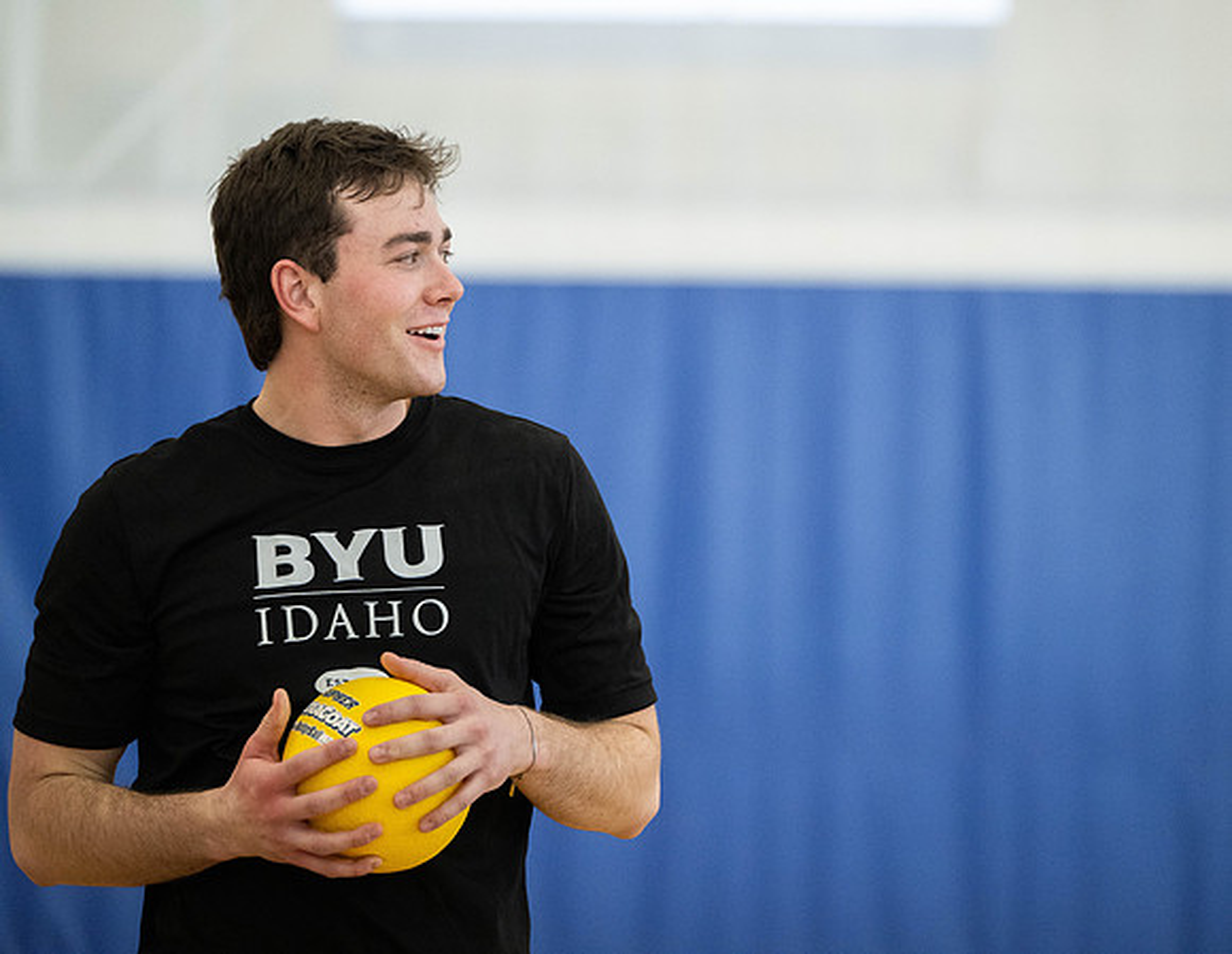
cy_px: 477
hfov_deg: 13.1
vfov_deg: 10.2
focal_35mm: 149
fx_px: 5363
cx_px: 715
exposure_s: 1/1000
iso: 4000
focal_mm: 135
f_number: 2.8
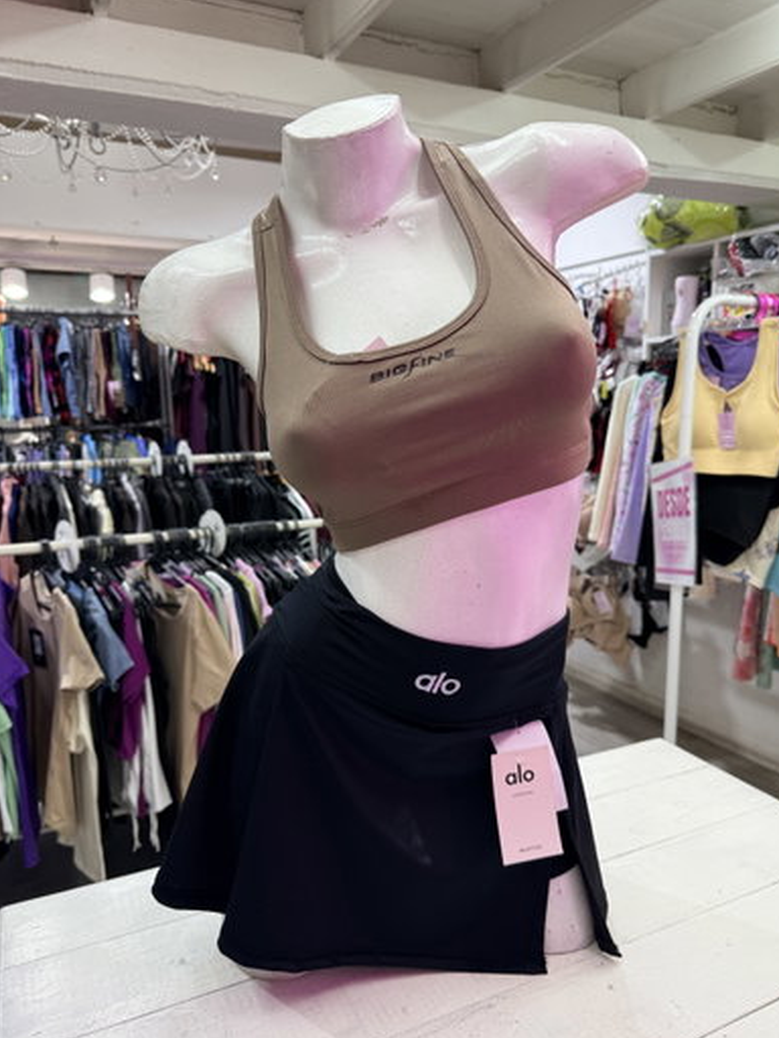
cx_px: 402
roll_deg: +2.6
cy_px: 532
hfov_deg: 54.9
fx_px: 750
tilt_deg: -10.7
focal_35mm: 25
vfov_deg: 69.4
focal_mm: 6.76
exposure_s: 1/100
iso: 100
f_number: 1.78
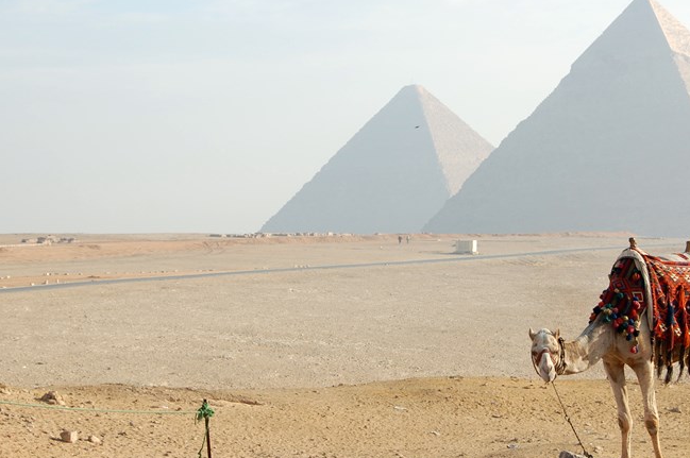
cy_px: 194
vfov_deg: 13.1
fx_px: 1991
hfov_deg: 19.6
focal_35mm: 104
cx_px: 408
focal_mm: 50
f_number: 10
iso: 200
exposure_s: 1/400
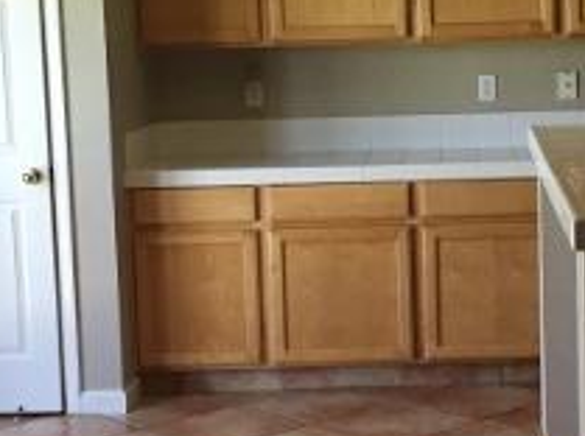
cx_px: 462
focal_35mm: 89
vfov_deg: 16.5
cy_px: 165
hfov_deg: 21.8
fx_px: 1501
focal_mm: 4.15
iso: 50
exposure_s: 1/30
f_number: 2.2
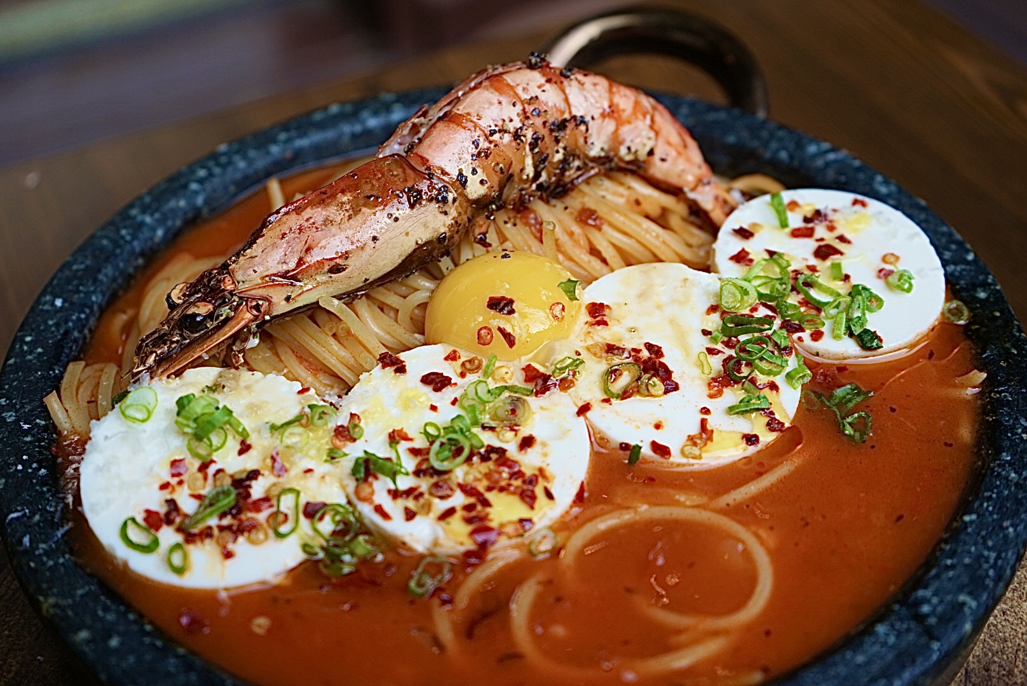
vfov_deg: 28.1
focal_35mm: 48
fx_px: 1370
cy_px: 343
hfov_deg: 41.1
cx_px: 514
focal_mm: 48
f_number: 5
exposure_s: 1/60
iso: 100
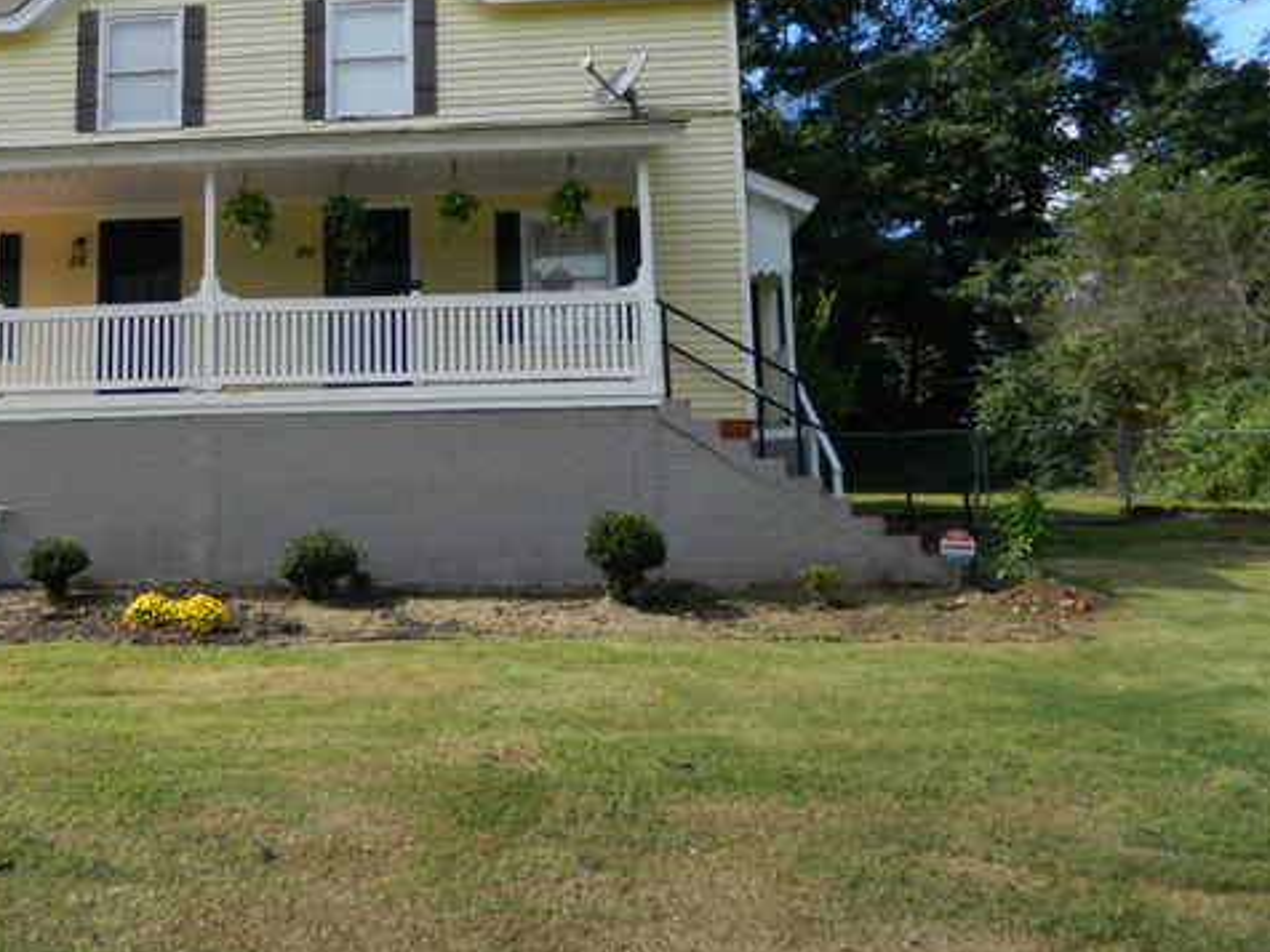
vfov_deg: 40.4
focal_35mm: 35
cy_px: 349
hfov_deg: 51.3
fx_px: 1284
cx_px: 386
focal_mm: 4.5
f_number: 8.7
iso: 110
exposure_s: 1/160
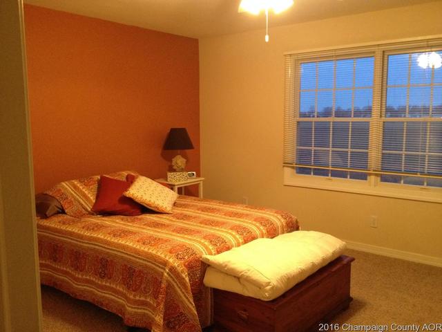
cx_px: 221
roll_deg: +0.6
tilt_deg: -8.1
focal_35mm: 35
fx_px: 447
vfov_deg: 40.7
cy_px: 166
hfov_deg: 52.6
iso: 320
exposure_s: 1/20
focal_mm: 4.28
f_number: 2.4
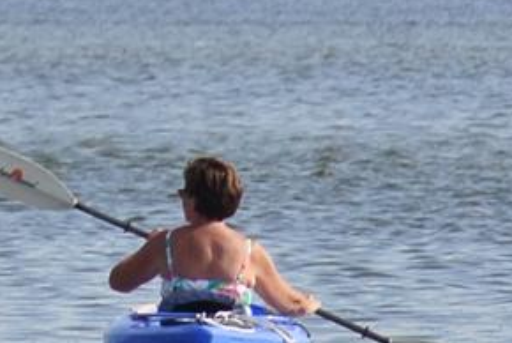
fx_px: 29825
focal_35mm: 2095
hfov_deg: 1.0
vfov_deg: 0.7
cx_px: -230
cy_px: 42
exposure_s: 1/500
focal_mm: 110
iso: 100
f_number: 5.6
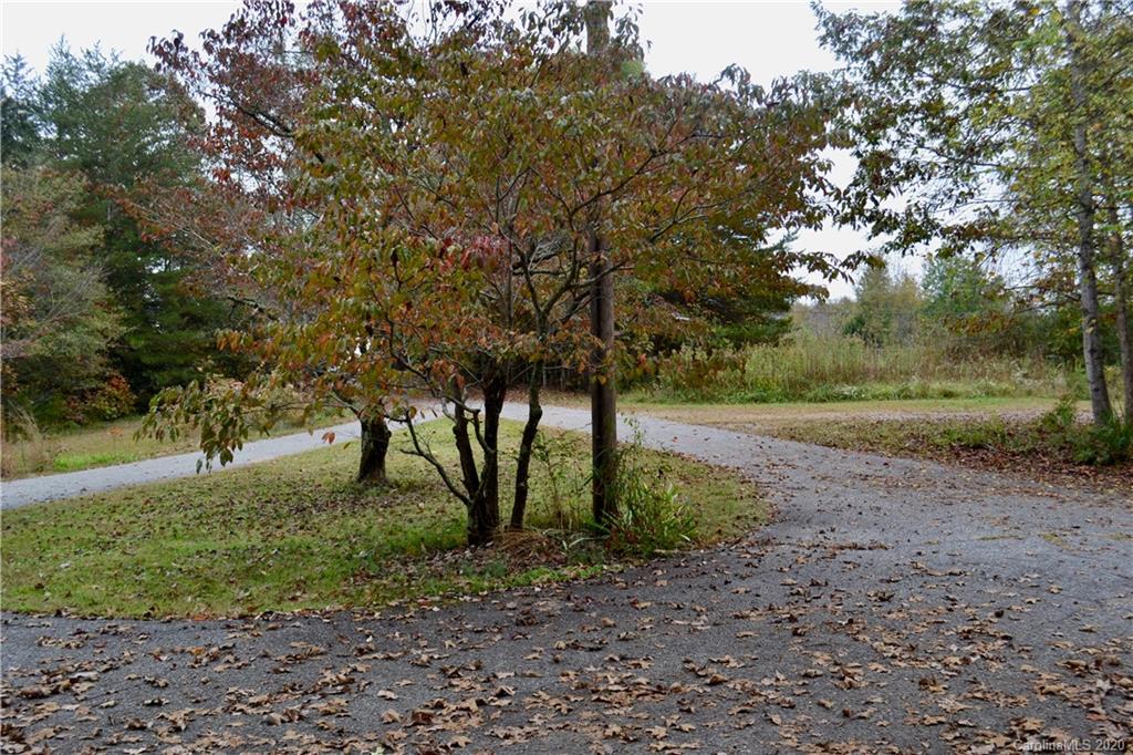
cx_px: 566
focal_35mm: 33
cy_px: 378
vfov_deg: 39.9
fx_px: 1038
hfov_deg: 57.2
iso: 100
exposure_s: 1/125
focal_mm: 22
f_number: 5.6
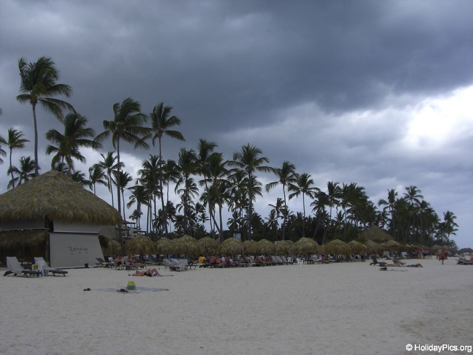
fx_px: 519
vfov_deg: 37.7
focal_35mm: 38
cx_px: 236
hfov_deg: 49.0
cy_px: 178
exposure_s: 1/160
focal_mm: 6.2
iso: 64
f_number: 8
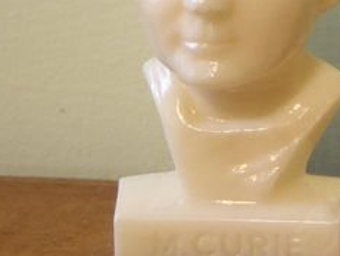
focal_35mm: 121
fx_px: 1190
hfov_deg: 14.7
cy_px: -85
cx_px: 556
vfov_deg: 11.9
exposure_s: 1/8
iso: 100
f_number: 3.5
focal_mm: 5
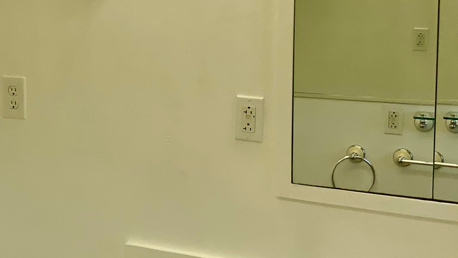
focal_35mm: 83
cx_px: 9
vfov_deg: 14.6
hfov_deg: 24.5
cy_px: 99
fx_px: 1008
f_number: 1.8
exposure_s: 1/241
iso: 16
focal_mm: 3
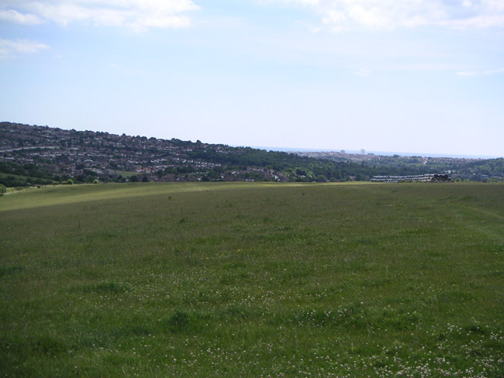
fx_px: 874
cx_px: 252
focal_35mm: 60
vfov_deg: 24.4
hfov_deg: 32.2
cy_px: 189
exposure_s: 1/180
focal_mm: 9.3
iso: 50
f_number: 6.7
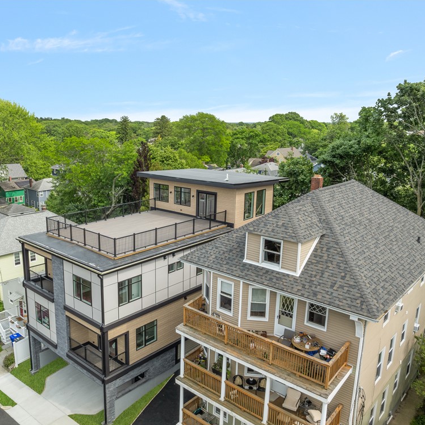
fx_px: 403
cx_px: 154
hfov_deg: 54.9
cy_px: 216
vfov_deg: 55.6
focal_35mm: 29
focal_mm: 12.29
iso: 100
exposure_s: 1/160
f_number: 5.6
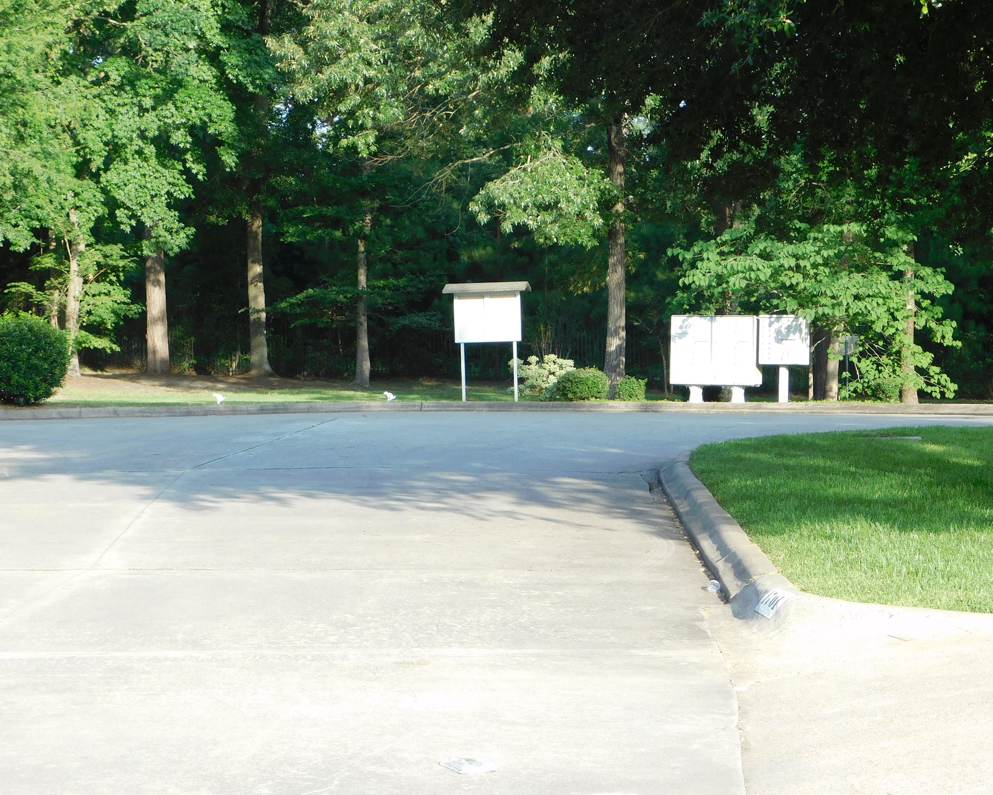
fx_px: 3056
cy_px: 400
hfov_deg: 18.5
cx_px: 497
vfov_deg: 14.8
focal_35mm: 104
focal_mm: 17.6
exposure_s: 1/125
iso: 125
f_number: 4.6
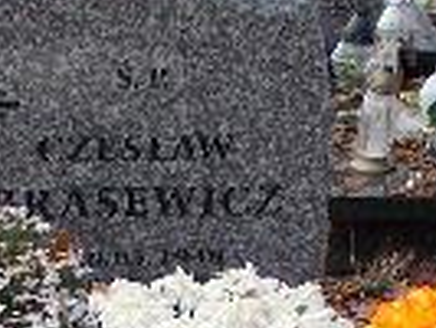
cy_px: 649
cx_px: 69
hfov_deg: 15.6
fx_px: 1576
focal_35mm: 125
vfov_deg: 10.9
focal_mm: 4.6
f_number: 3.2
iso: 80
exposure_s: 1/80
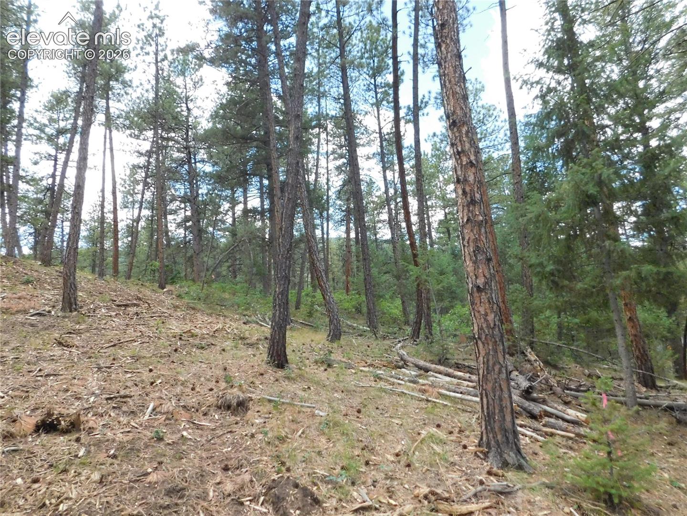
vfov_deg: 58.9
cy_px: 258
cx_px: 344
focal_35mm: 23
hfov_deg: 73.9
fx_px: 456
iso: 800
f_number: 6
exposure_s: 1/500
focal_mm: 4
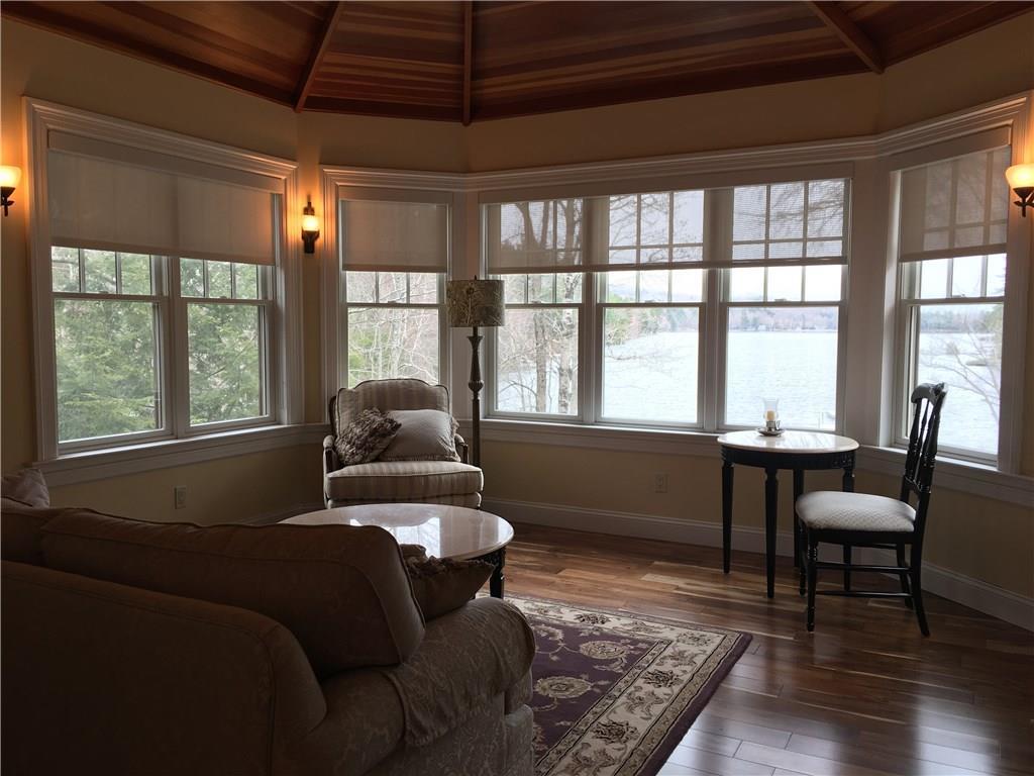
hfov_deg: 61.7
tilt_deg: -5.5
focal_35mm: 29
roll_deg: -0.9
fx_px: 866
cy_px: 388
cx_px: 517
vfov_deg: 48.2
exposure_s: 1/40
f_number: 2.2
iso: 25
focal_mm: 4.15
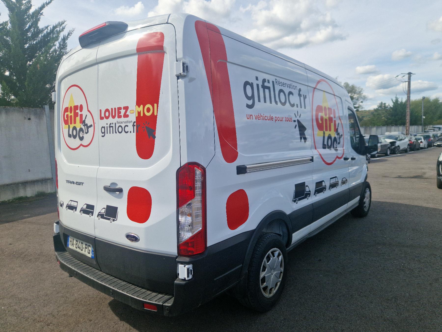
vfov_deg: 58.9
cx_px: 221
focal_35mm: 23
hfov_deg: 73.9
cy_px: 166
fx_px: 294
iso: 50
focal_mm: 5.4
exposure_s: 1/1429
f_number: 1.8
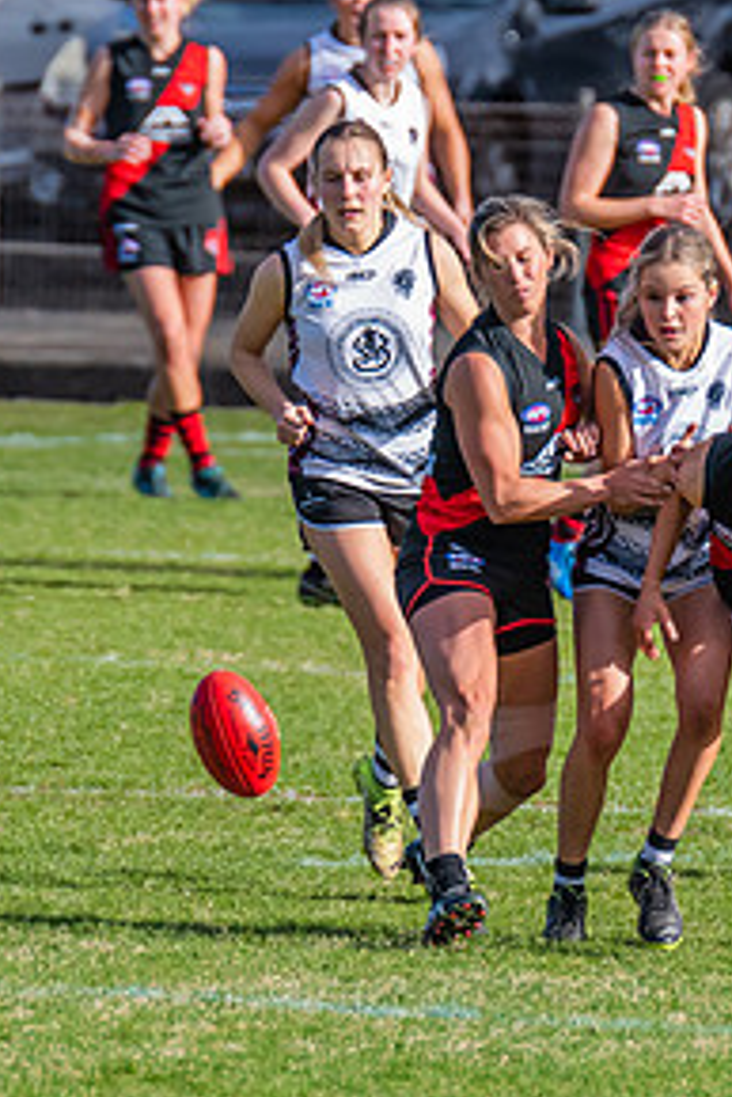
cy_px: 414
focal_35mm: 1325
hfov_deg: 1.0
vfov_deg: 1.6
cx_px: 754
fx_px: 40361
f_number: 6.3
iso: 800
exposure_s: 1/2000
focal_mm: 420
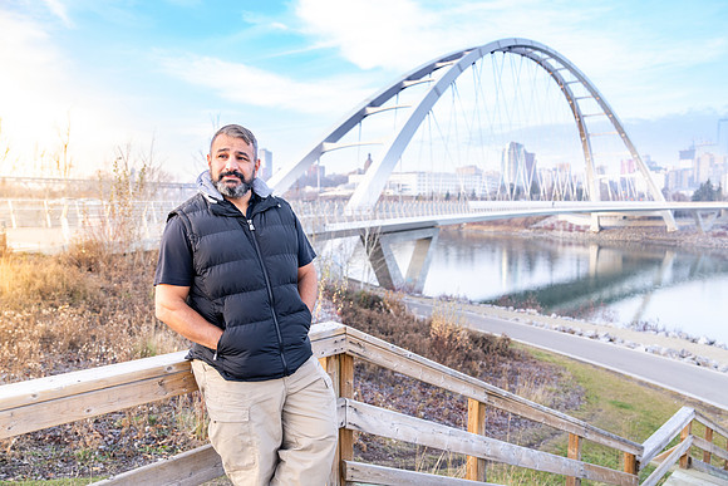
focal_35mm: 25
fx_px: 506
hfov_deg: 71.5
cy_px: 243
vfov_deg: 51.3
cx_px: 364
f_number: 2.8
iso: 100
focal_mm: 25
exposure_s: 1/80
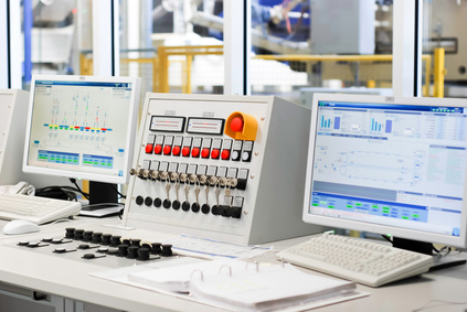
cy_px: 156
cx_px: 234
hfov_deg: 27.0
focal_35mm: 75
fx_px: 974
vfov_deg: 18.2
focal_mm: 50
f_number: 2.8
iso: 400
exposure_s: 1/160
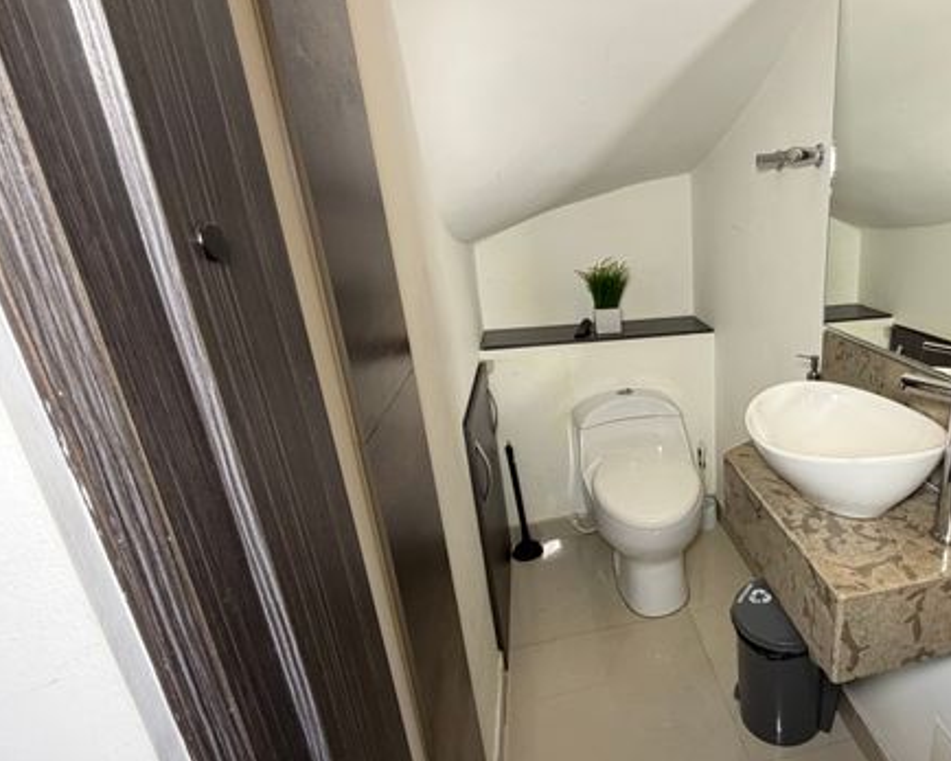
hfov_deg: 72.5
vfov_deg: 65.5
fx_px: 591
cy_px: 399
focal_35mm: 21
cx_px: 709
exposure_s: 1/120
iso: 160
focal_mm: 2.22
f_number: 2.2
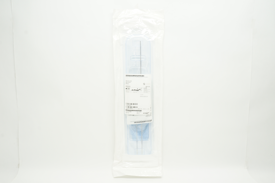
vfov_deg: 43.5
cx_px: 138
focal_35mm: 30
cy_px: 92
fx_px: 229
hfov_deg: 62.0
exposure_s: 1/15
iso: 400
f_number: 11
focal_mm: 20
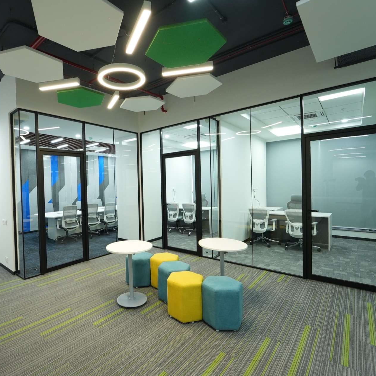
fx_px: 221
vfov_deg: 80.7
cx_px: 138
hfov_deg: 79.1
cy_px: 188
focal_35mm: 18
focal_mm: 14
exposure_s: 1/100
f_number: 4
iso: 1250
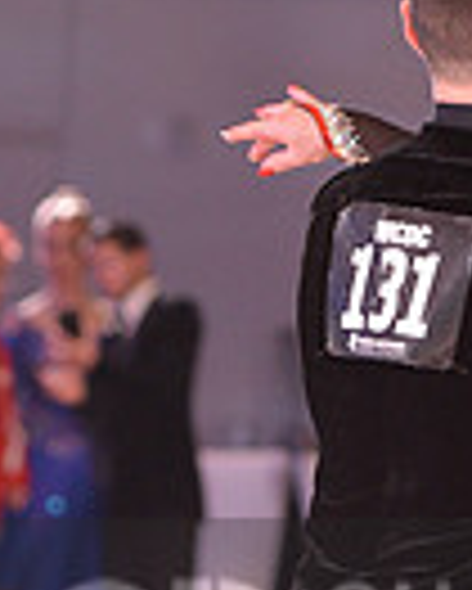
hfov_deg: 3.3
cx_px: 600
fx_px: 8075
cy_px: 671
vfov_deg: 4.2
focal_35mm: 463
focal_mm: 112
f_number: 4.5
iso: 2500
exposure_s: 1/250
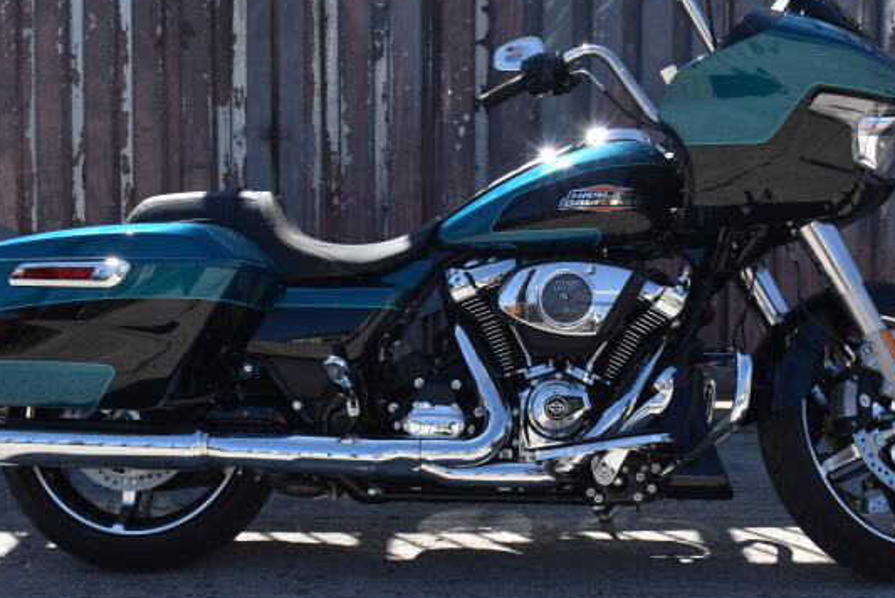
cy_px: 264
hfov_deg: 31.9
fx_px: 1567
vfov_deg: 21.6
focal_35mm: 63
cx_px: 475
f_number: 8
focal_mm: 28
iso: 100
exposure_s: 1/250
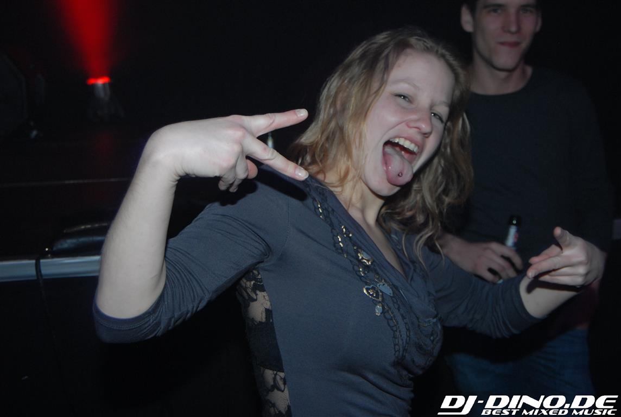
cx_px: 310
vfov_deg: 26.6
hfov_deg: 38.8
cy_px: 208
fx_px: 882
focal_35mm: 51
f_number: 5.6
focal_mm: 34
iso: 400
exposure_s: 1/6
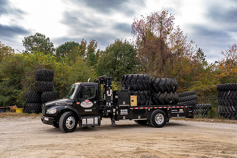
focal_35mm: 33
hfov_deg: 57.2
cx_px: 118
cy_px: 79
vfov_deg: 40.0
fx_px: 217
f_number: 5
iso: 100
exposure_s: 1/100
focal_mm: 33
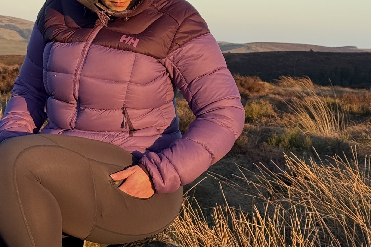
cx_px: 118
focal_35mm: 116
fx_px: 1195
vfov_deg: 11.8
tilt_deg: -4.4
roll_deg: -3.3
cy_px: 127
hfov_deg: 17.6
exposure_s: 1/828
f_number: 1.78
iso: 64
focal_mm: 6.76
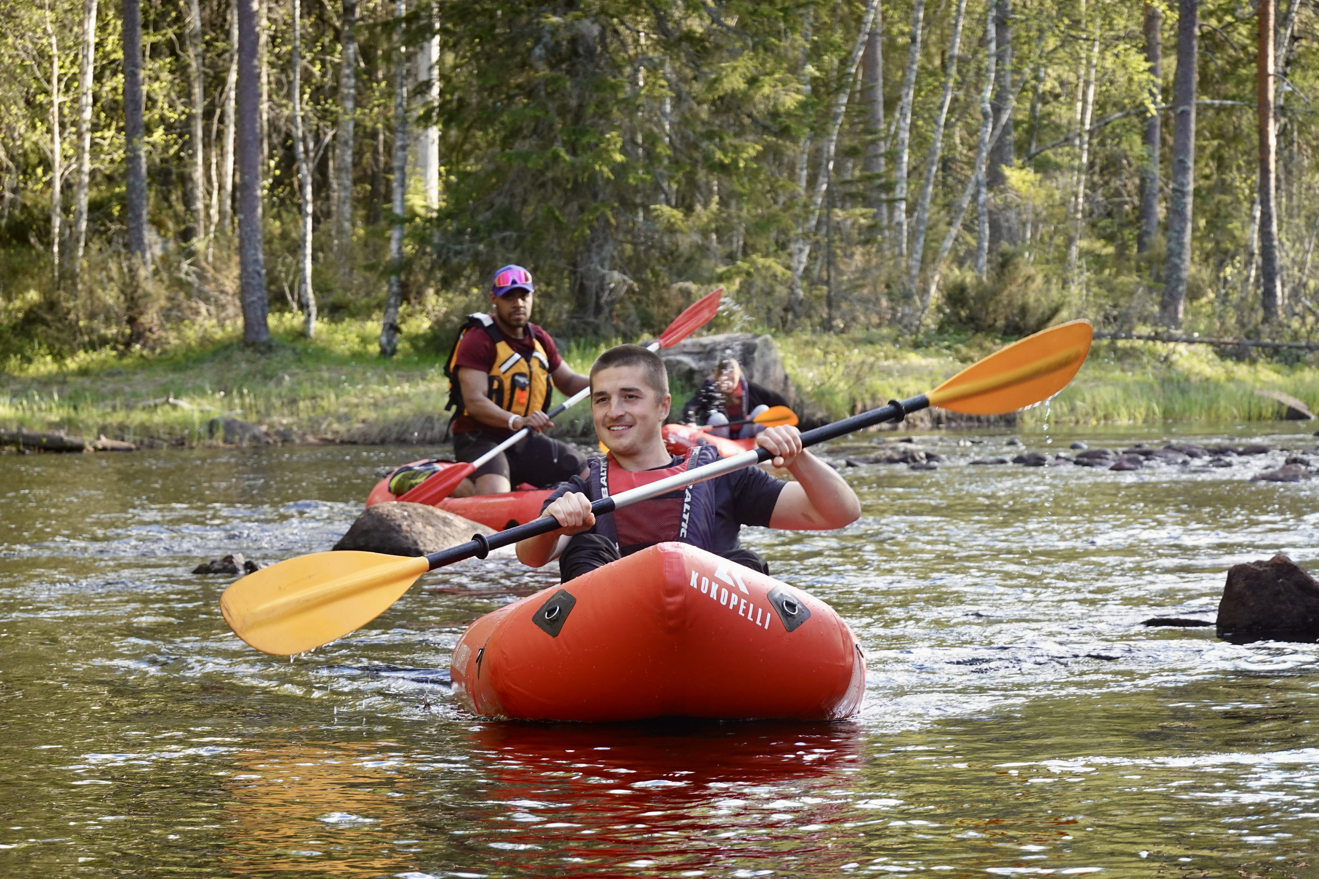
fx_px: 4946
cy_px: 440
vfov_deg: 10.2
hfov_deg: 15.2
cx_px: 660
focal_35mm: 135
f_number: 4.5
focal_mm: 49.7
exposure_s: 1/160
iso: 320
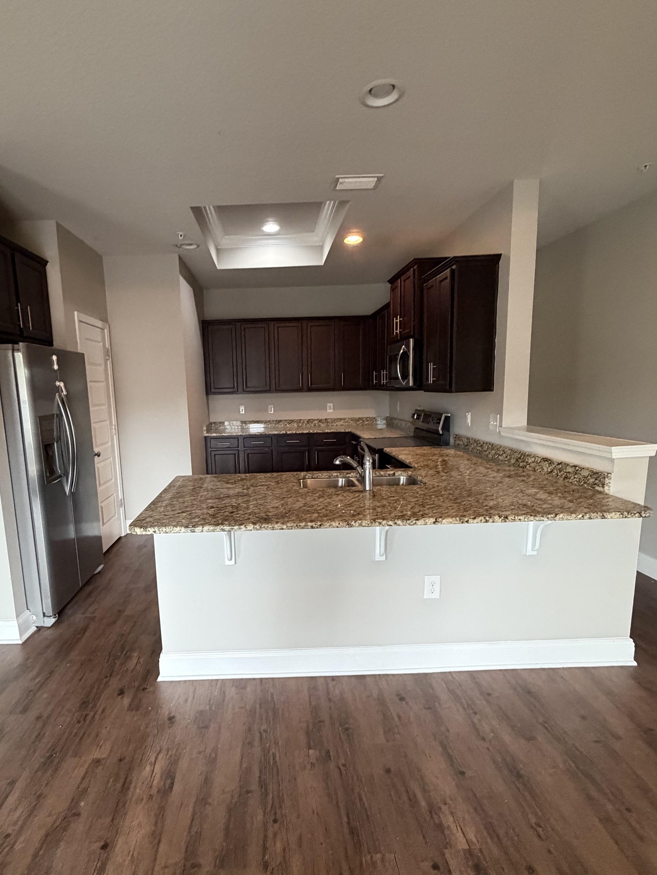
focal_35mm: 18
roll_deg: +1.8
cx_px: 267
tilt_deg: -10.1
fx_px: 456
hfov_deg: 71.0
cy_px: 460
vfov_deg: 87.7
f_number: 2.2
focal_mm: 2.22
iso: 500
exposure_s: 1/60
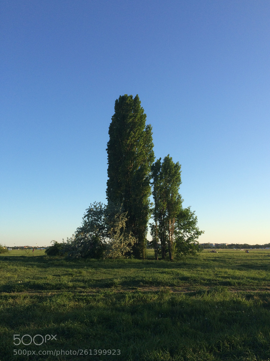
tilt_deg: +10.2
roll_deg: +1.3
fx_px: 312
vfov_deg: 60.0
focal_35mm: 30
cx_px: 138
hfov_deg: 46.8
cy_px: 184
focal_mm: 4.15
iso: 32
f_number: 2.2
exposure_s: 1/774
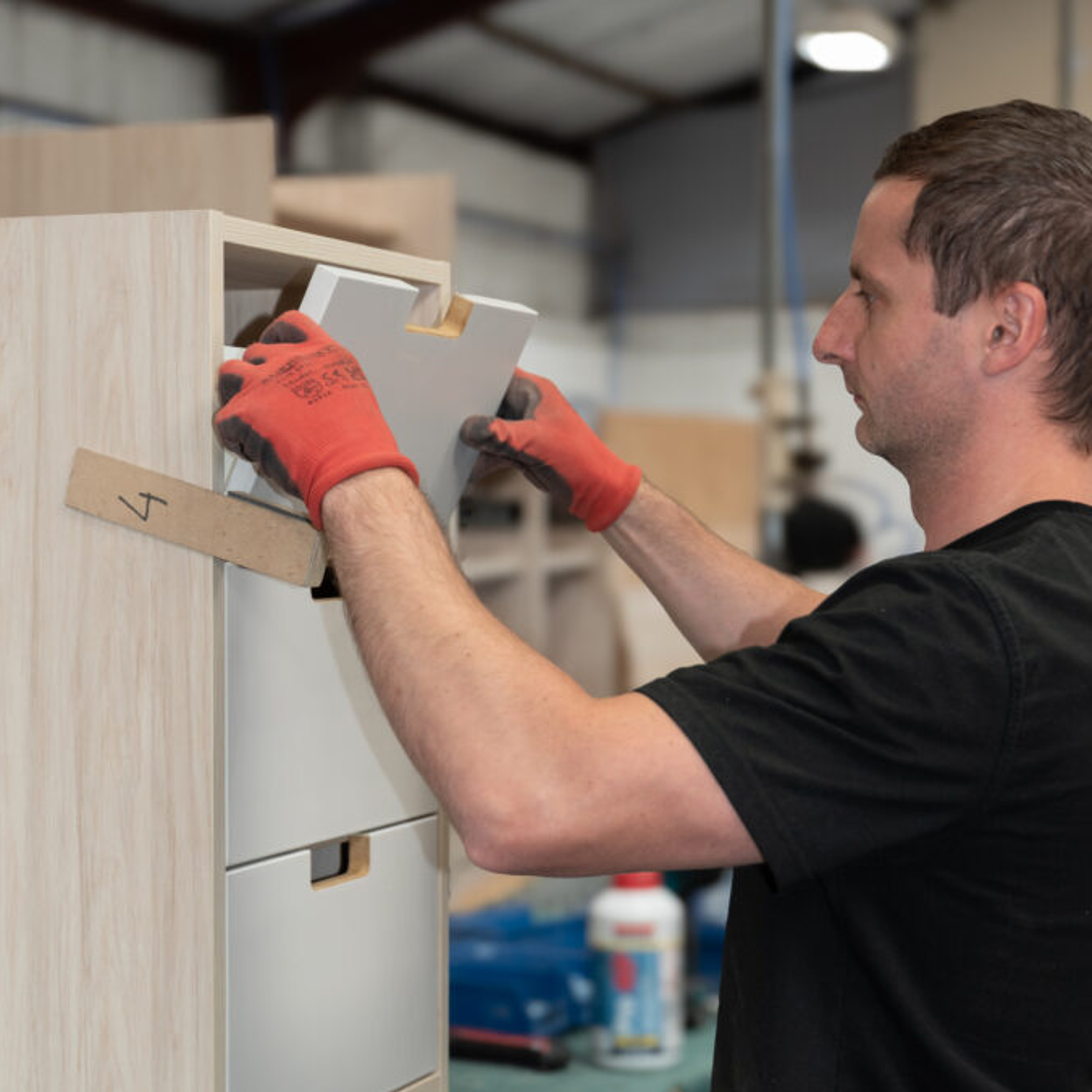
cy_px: 646
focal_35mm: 67
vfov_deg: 25.7
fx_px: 2391
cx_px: 546
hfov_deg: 25.7
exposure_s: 1/100
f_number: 4
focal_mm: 52
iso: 320
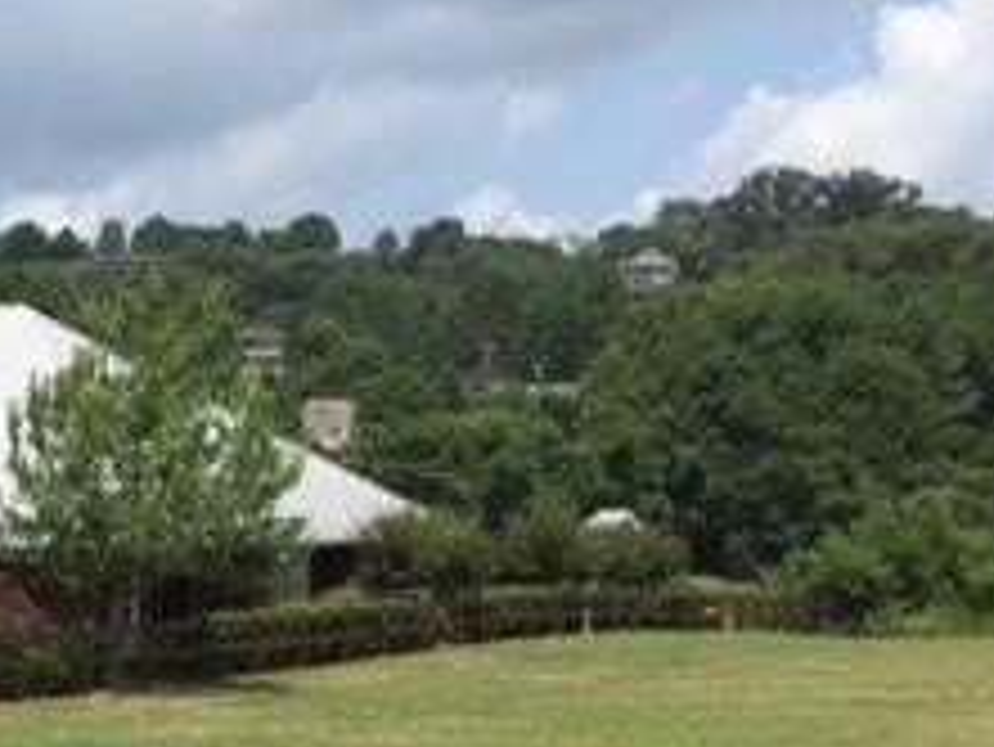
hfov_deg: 21.5
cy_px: 824
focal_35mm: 84
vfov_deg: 17.0
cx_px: -229
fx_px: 2413
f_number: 2.2
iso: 32
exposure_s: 1/2326
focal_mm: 4.15
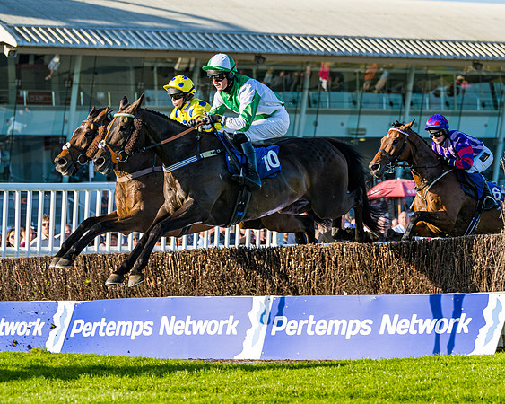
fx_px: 2663
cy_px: 214
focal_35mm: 178
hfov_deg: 10.8
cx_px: 413
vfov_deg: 8.7
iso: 200
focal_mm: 110
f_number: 4
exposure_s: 1/1250
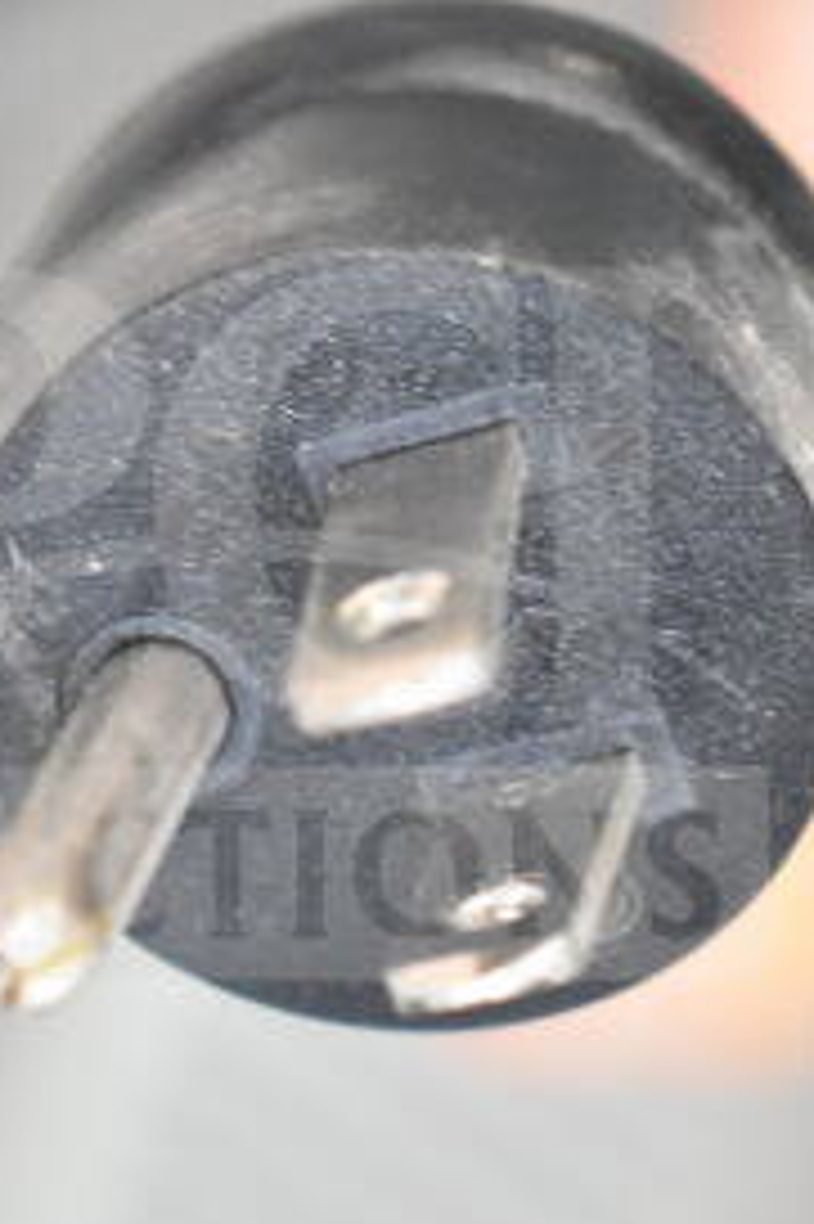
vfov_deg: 11.1
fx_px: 6286
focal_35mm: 185
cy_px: 623
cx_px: 261
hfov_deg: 7.4
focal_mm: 55
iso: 3600
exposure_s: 1/100
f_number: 5.6
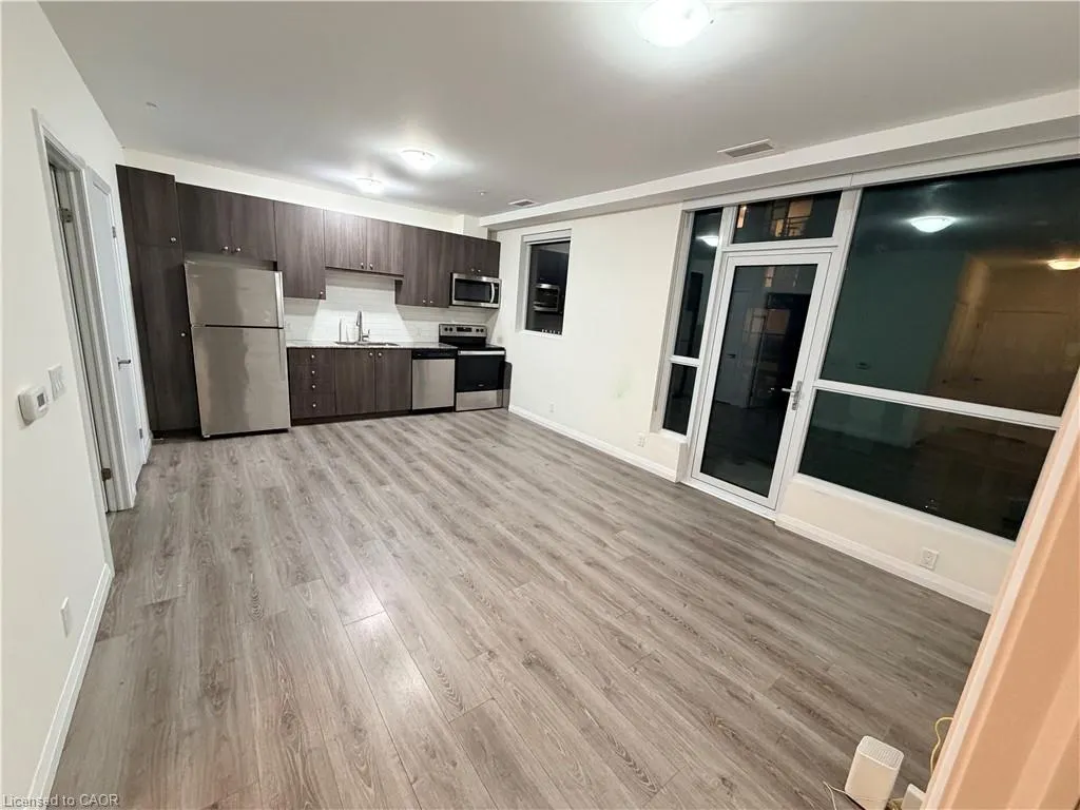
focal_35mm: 14
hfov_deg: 102.1
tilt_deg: -12.5
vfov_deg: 85.7
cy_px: 405
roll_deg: -4.4
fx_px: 437
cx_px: 540
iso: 500
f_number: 2.2
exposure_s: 1/60
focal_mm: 2.22
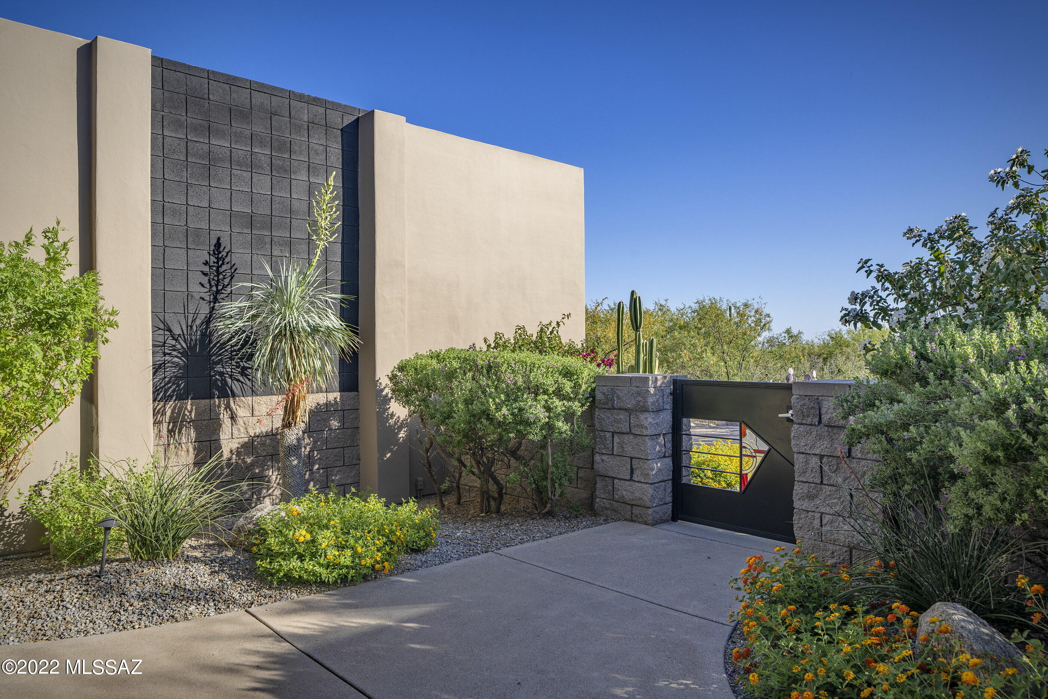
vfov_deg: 53.1
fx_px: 699
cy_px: 350
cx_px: 524
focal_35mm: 24
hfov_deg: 73.8
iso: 100
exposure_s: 1/125
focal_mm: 24
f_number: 9
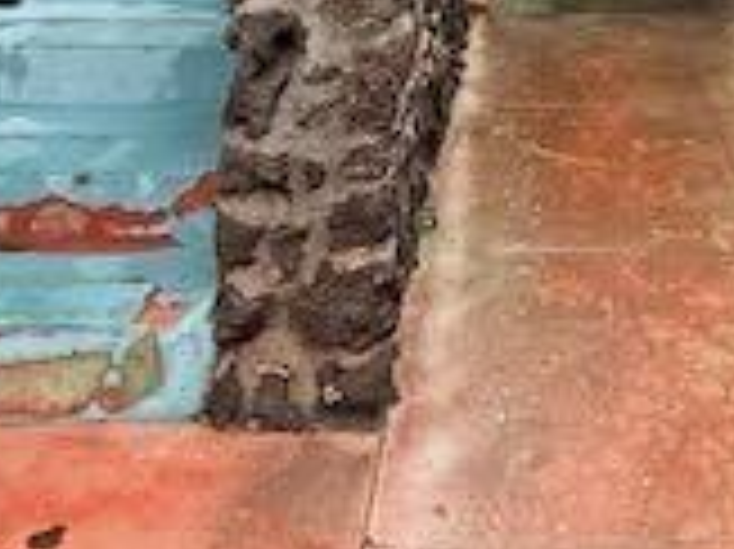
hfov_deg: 34.0
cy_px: -405
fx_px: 1165
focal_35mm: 55
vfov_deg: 20.1
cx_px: 576
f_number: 2.2
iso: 50
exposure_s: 1/475
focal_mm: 2.22
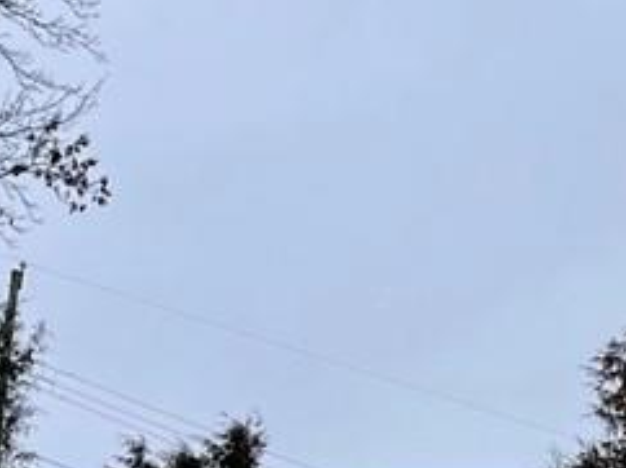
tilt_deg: +13.3
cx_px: 763
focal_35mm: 106
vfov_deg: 13.5
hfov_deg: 17.6
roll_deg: -0.2
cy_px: 577
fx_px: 1915
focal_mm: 5.1
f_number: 1.6
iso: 32
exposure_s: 1/1212
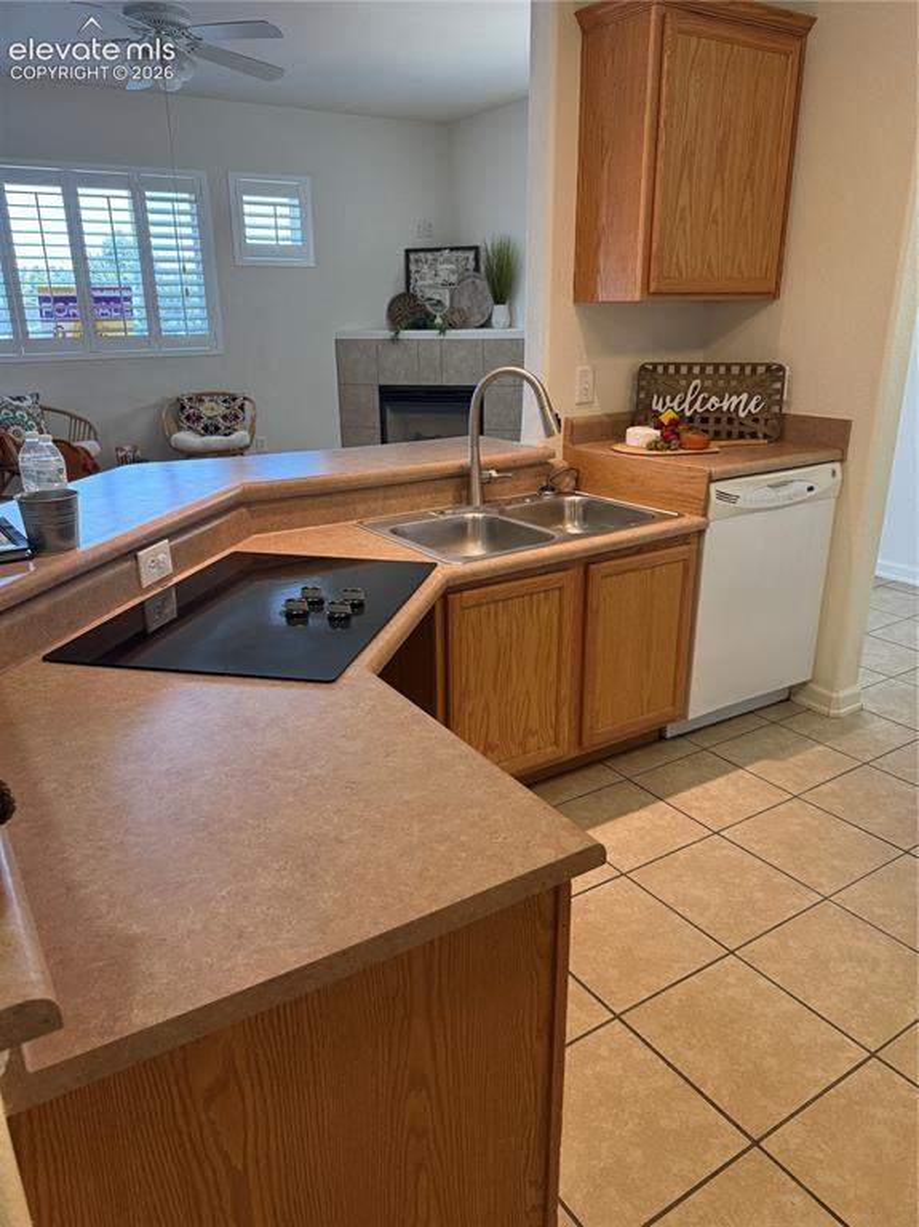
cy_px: 614
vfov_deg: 71.6
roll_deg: +1.0
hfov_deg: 56.8
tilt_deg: -19.6
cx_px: 460
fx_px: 850
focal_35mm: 24
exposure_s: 1/120
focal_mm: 6.76
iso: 250
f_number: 1.78
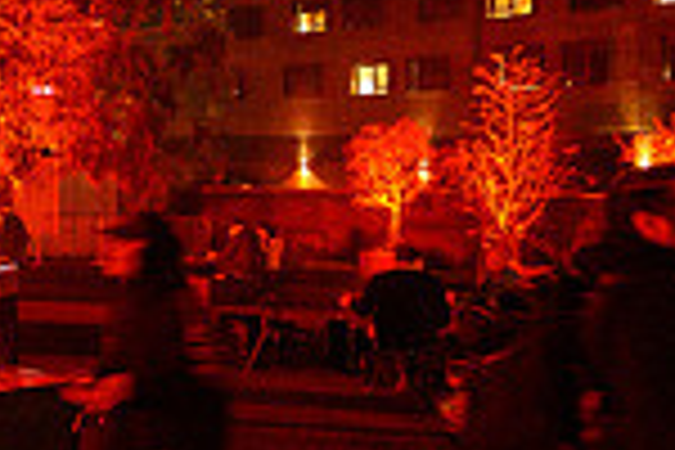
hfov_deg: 25.0
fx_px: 1012
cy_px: 151
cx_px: -405
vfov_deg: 24.9
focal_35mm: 54
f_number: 4
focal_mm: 14
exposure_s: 1/20
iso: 10000
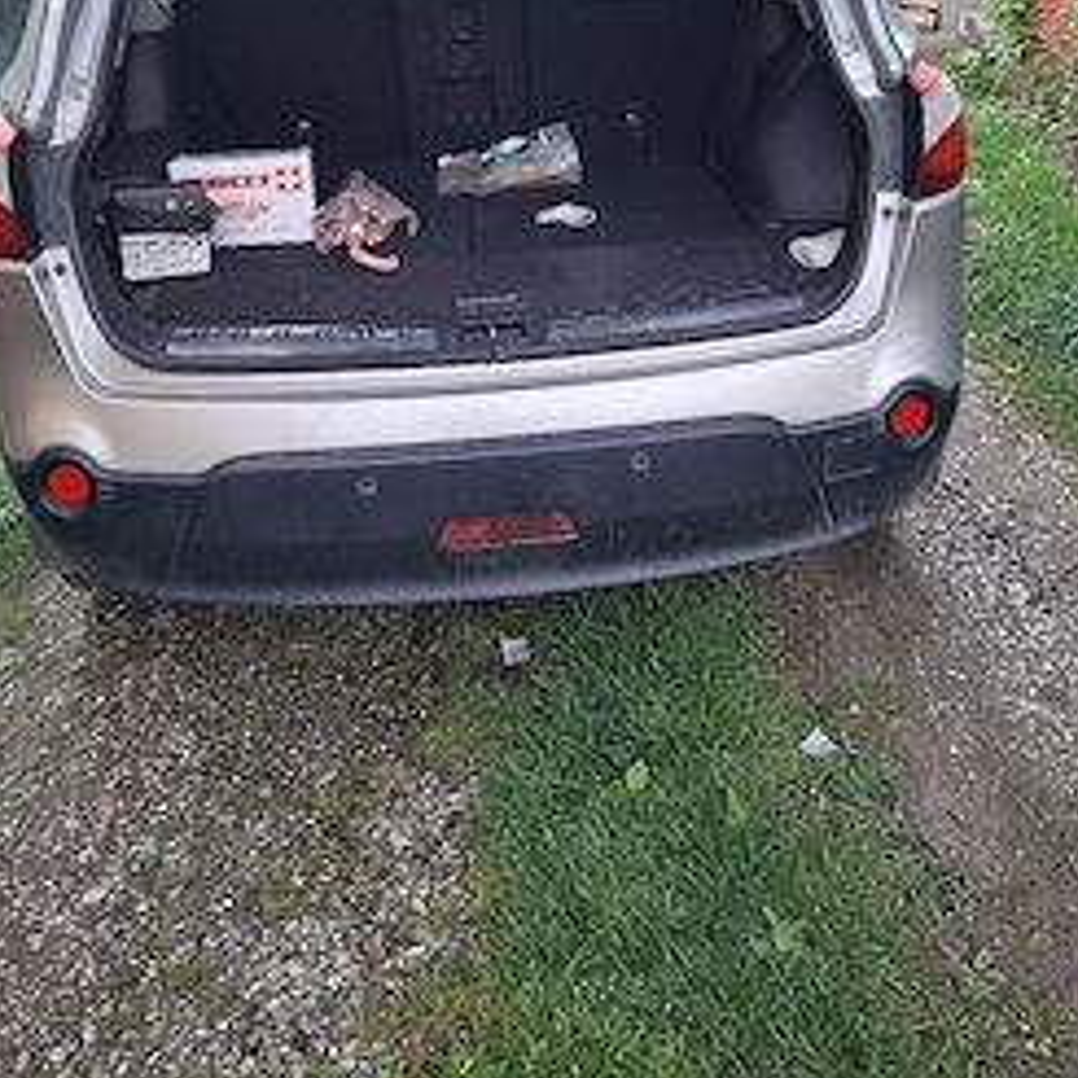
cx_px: 548
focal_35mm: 33
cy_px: 272
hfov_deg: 49.7
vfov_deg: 47.9
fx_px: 1163
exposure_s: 1/50
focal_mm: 5.54
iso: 200
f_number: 1.8
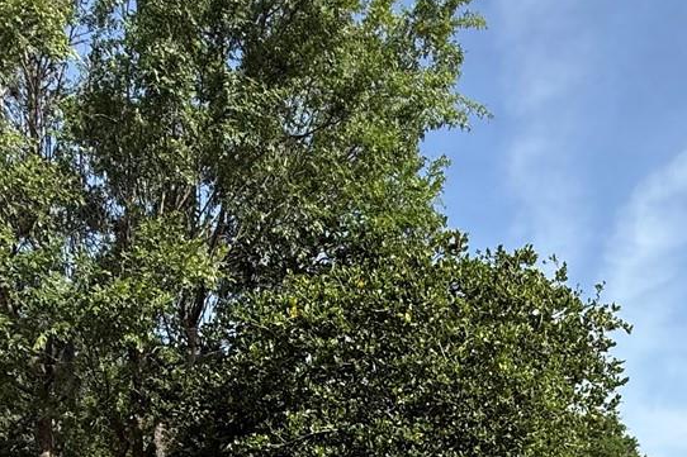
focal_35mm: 43
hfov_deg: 44.4
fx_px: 820
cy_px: 591
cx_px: 485
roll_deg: -1.6
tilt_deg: +4.2
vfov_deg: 26.5
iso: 50
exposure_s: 1/1145
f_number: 2.2
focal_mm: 2.22
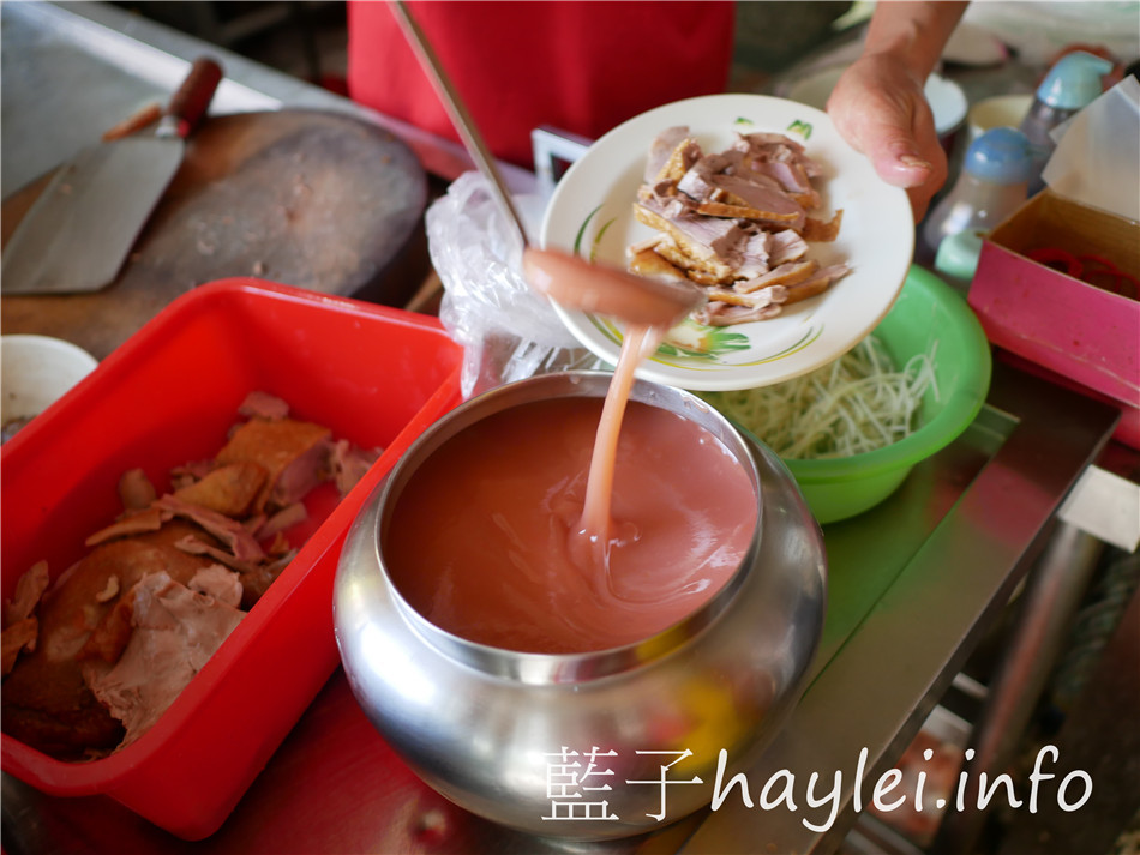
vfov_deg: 46.8
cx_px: 570
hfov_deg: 60.0
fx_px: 988
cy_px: 428
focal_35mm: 30
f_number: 1.7
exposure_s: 1/125
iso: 250
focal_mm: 15
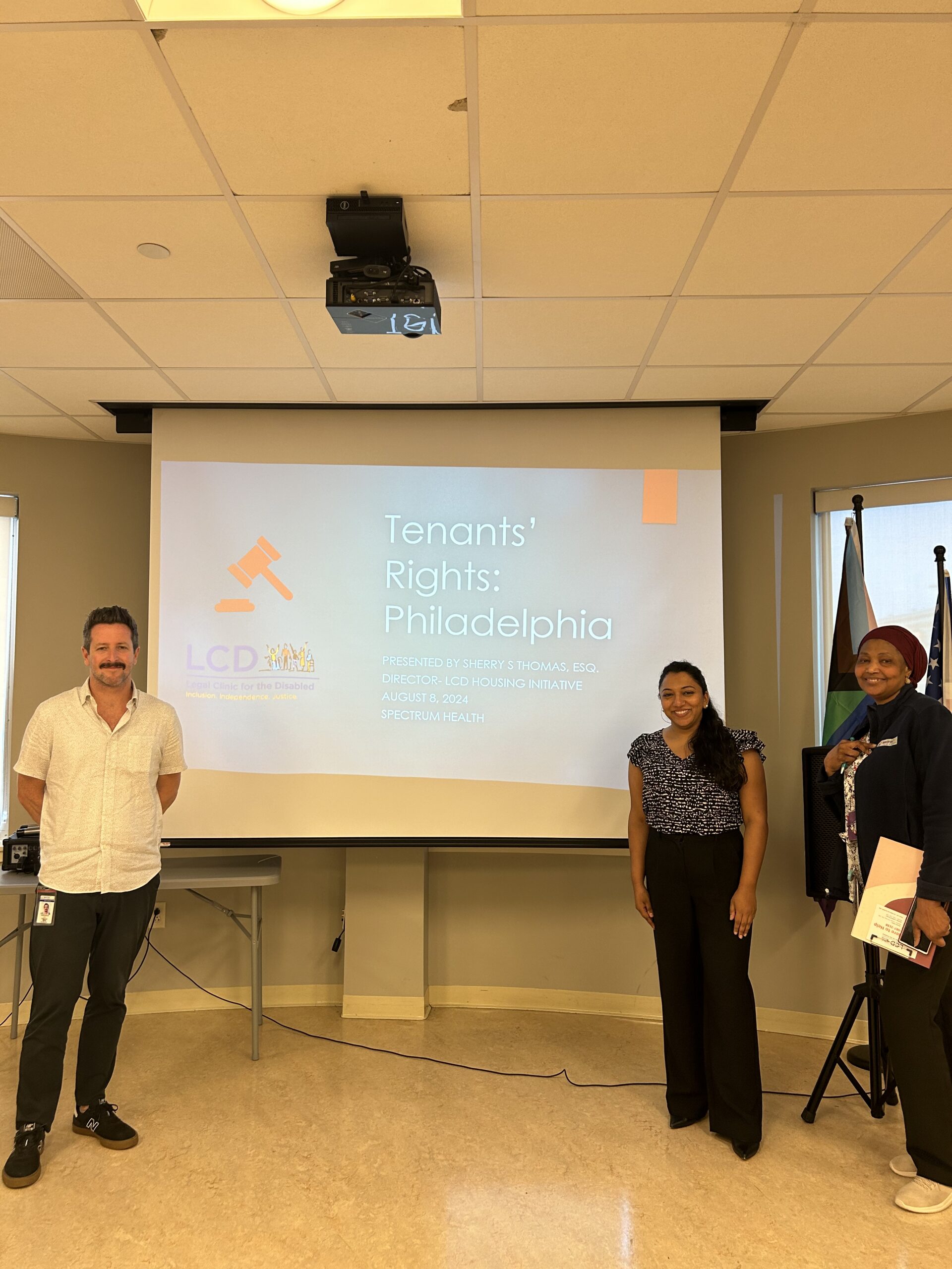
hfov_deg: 53.1
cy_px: 634
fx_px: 953
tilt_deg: +4.5
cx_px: 476
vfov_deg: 67.3
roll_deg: +0.2
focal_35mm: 26
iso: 80
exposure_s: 1/60
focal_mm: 5.7
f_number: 1.5
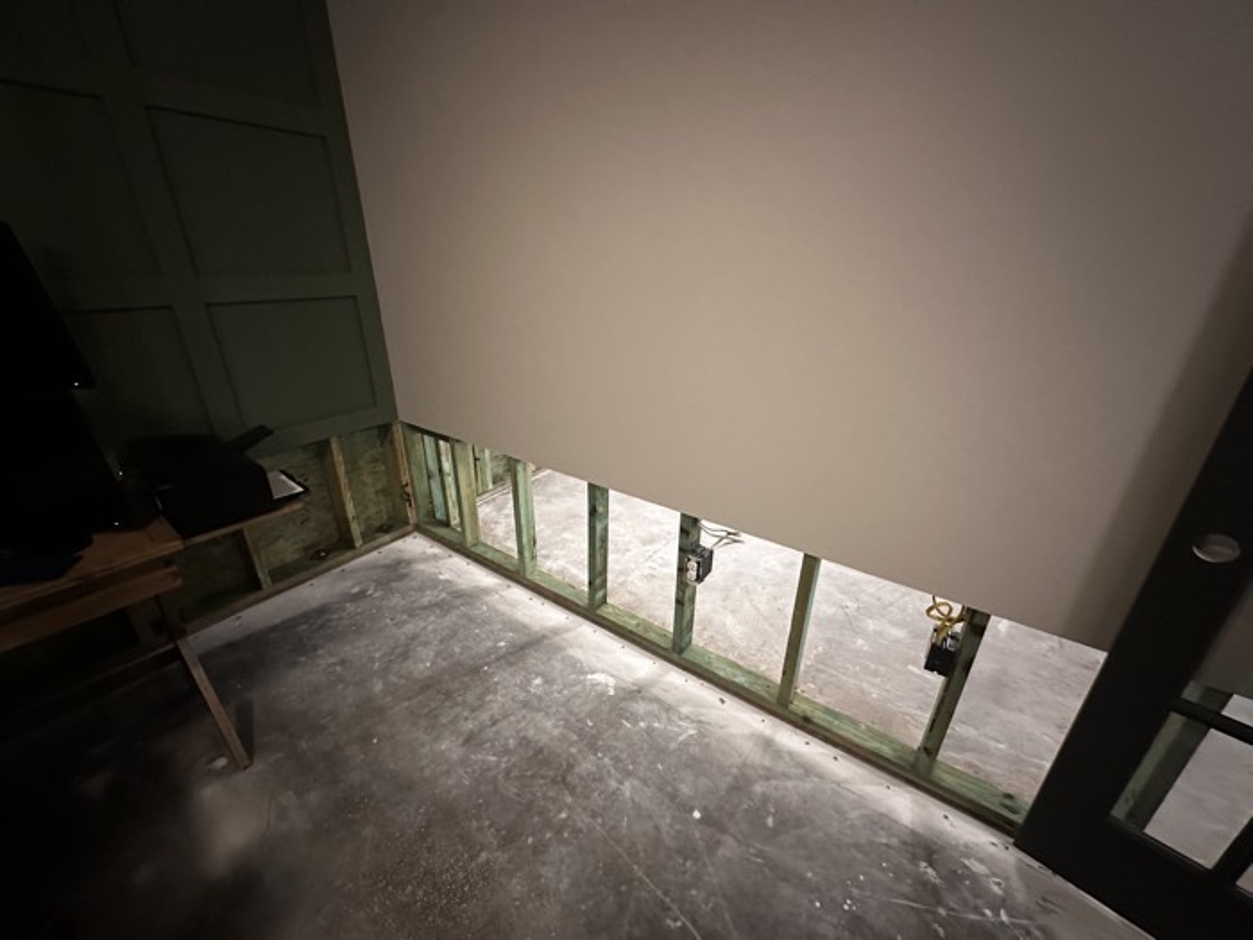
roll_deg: -1.2
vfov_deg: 85.7
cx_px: 626
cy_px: 470
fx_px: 507
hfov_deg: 102.1
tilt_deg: -23.8
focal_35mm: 14
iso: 800
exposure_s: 1/40
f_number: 2.2
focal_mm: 2.22
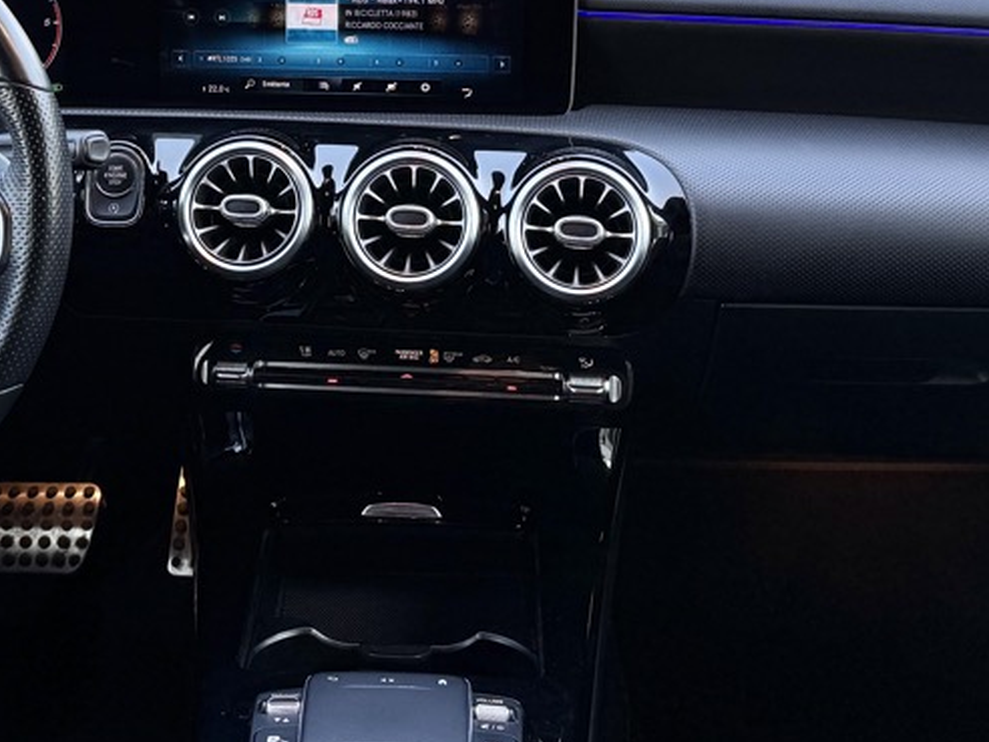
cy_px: 8
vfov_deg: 24.5
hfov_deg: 33.7
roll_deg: +0.1
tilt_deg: -13.6
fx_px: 1629
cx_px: 398
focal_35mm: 57
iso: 64
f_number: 1.78
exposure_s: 1/200
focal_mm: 6.76
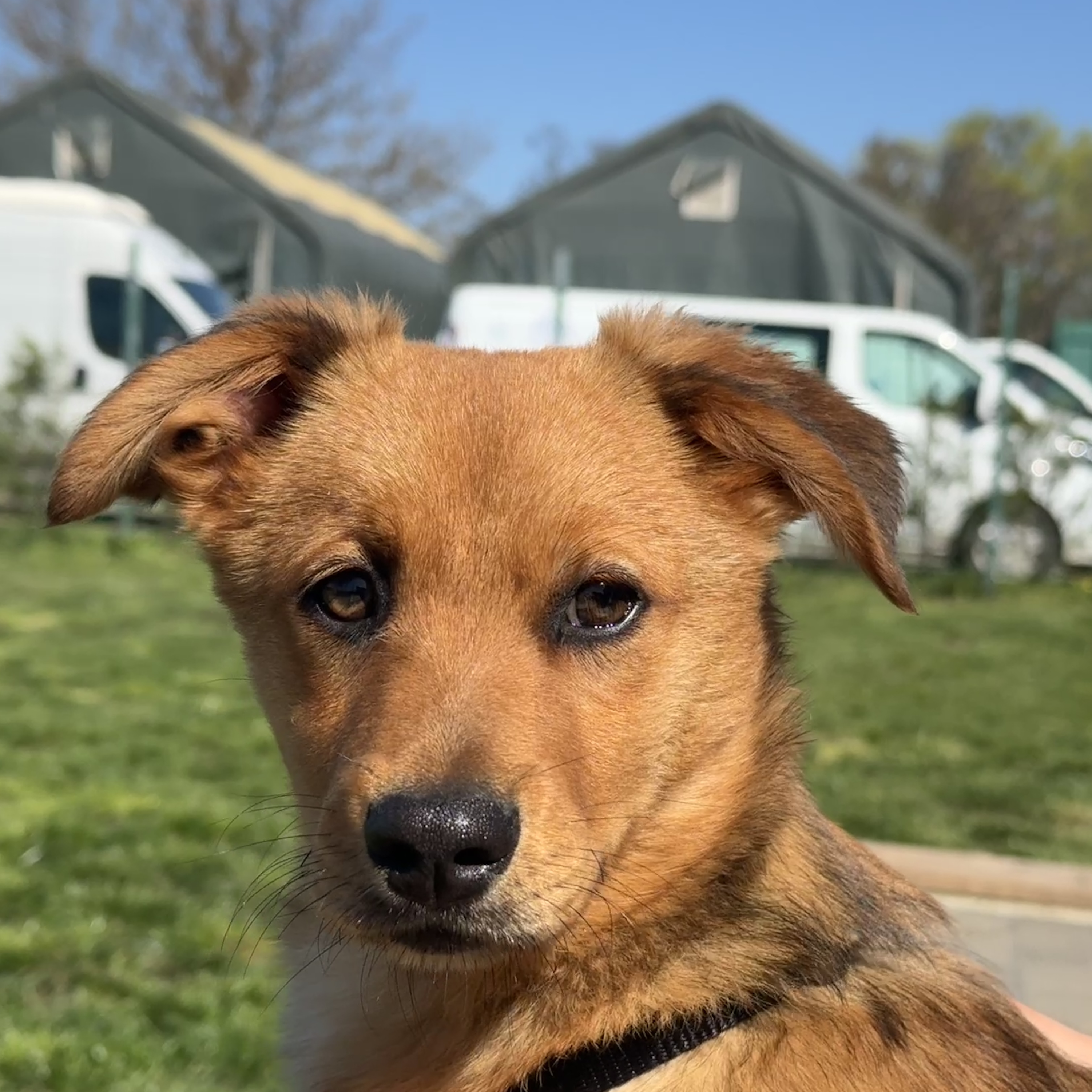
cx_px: 564
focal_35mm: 57
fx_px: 2034
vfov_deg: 30.0
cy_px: 549
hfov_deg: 30.0
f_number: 1.78
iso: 64
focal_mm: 6.76
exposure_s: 1/5208
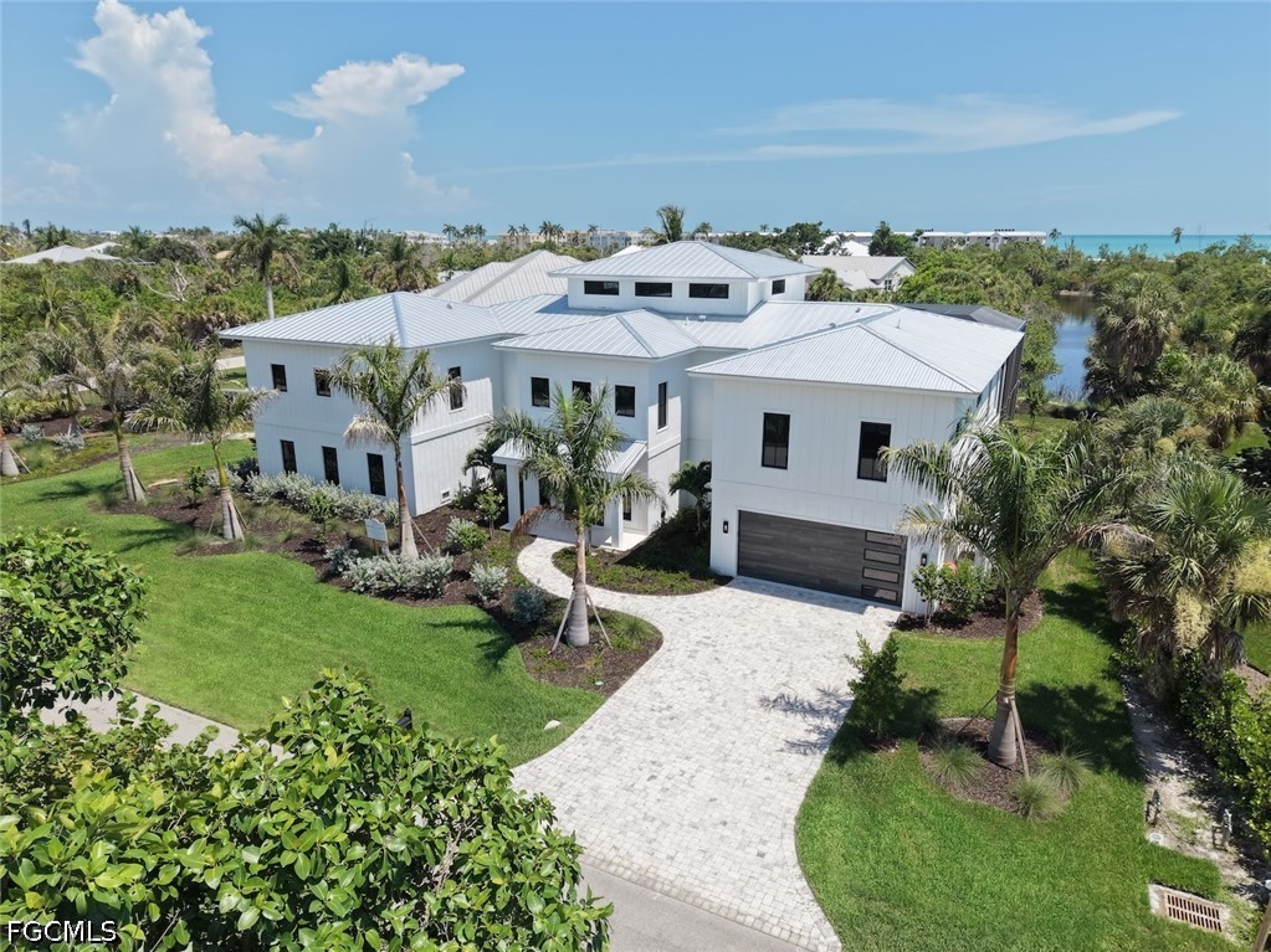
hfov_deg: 71.6
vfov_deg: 56.8
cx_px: 636
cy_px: 476
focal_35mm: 24
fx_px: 881
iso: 290
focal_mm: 8.67
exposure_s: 1/6000
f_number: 1.8
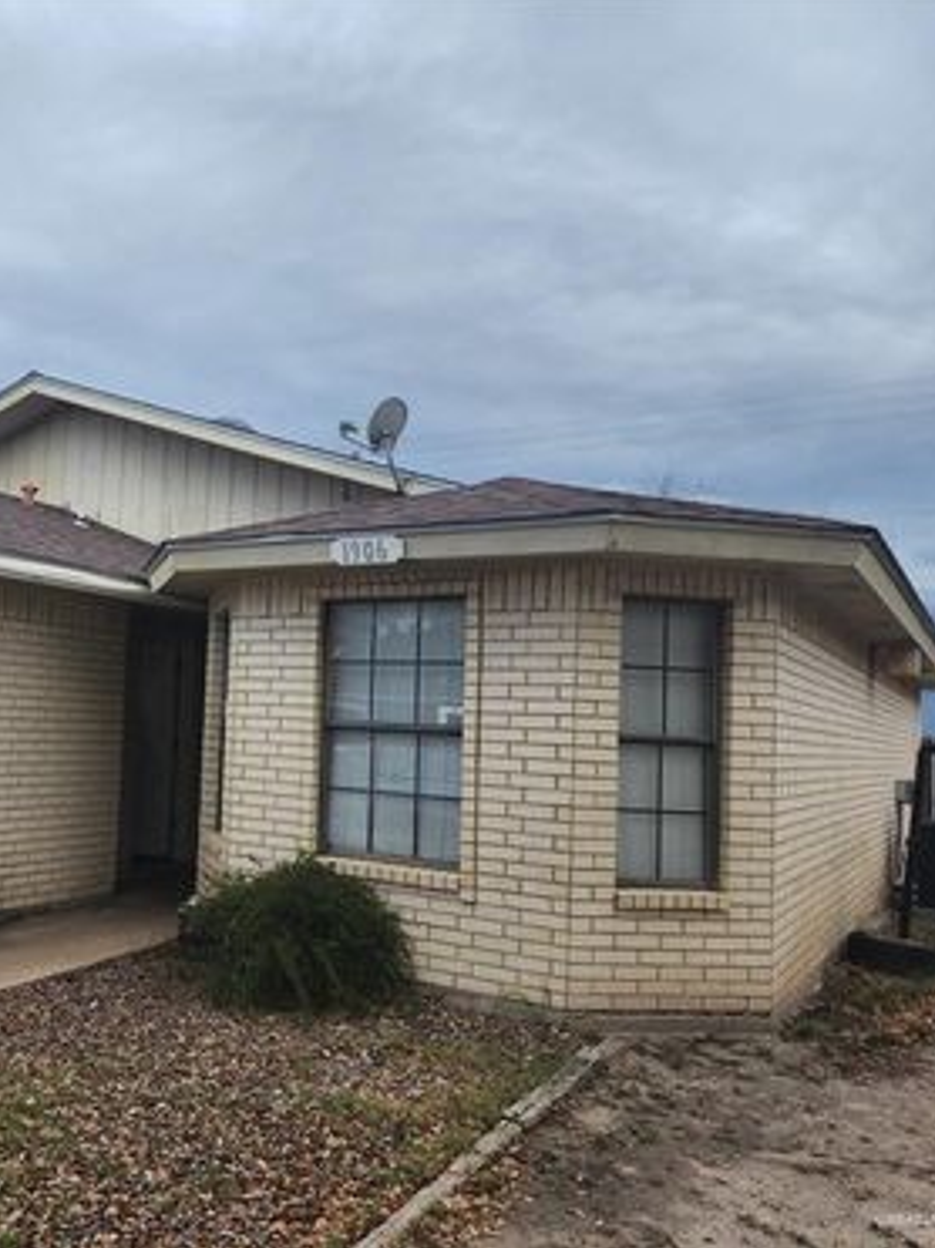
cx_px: 185
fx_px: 1117
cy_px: 624
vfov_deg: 58.4
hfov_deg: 43.3
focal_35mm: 31
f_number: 1.8
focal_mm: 6.4
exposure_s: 1/274
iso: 12
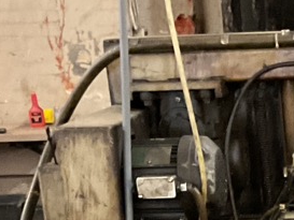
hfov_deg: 13.8
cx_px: 402
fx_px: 1156
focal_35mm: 136
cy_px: 409
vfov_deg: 10.2
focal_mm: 3
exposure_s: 1/30
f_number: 1.8
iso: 500
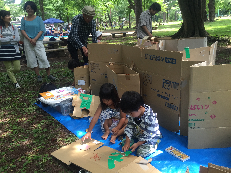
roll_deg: +1.8
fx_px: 194
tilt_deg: -17.3
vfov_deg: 48.2
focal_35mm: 29
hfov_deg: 61.7
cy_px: 86
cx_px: 116
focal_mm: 4.15
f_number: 2.2
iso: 50
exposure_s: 1/120
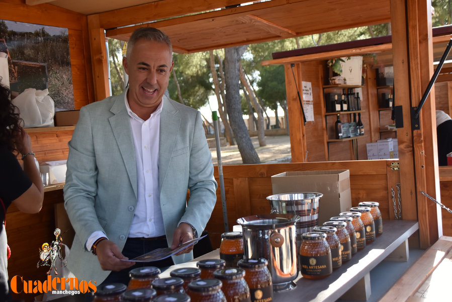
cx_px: 226
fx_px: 584
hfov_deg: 42.3
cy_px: 151
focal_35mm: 46
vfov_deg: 29.0
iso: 560
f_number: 4.2
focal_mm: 31
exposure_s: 1/1000
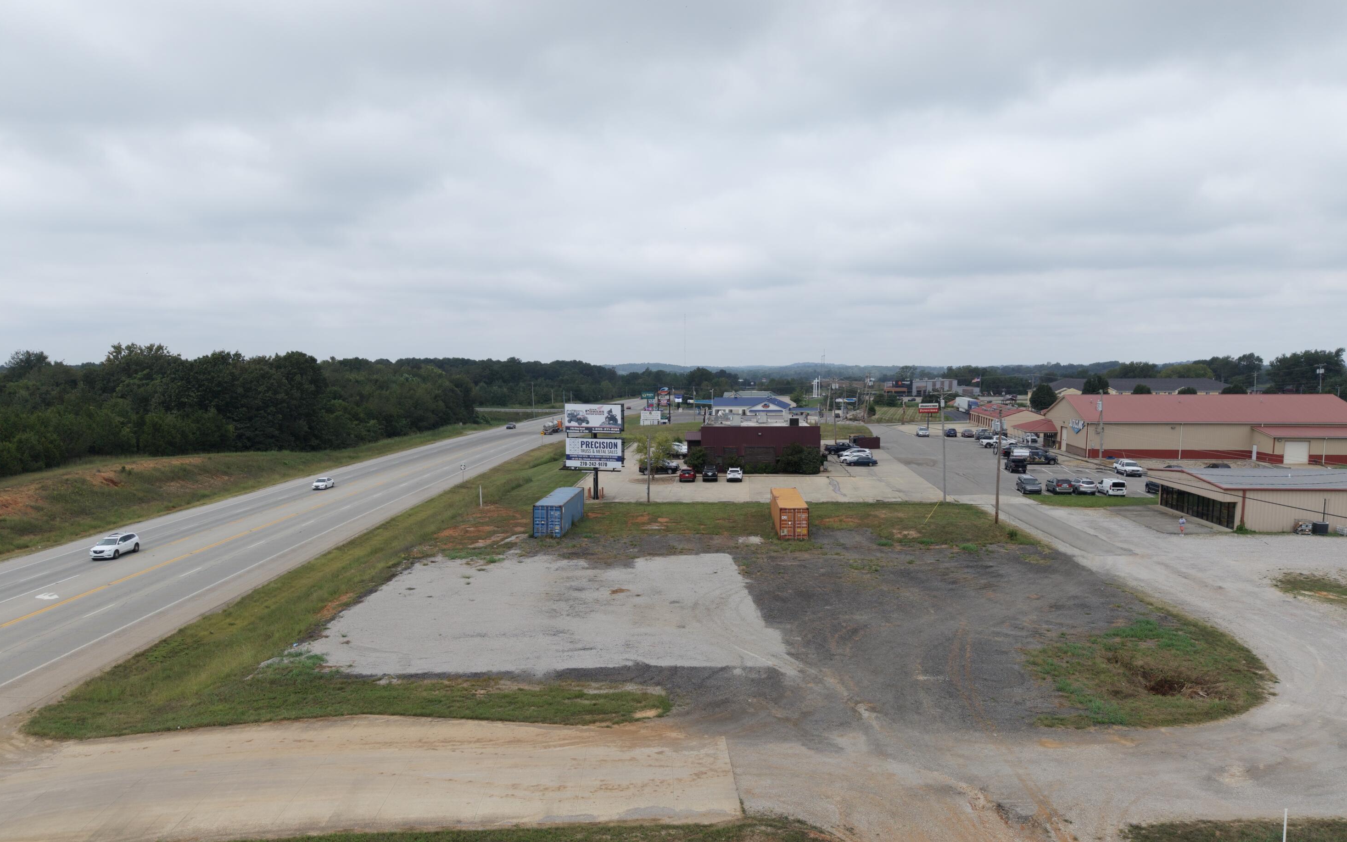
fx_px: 955
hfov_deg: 70.4
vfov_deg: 47.4
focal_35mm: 26
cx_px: 686
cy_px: 492
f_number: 1.8
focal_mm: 8.67
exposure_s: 1/3000
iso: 160
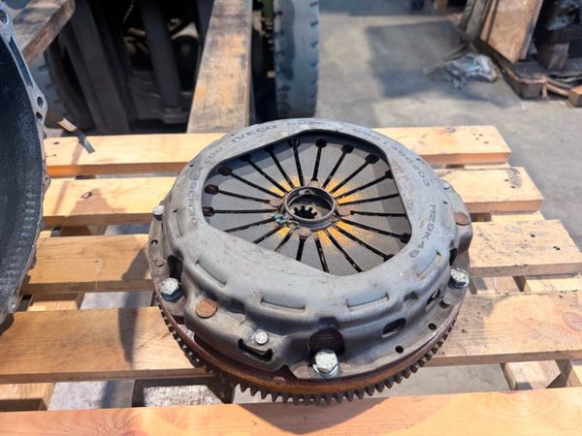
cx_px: 291
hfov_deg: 71.6
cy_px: 218
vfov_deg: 56.8
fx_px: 404
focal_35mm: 24
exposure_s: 1/62
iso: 200
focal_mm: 6.76
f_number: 1.78
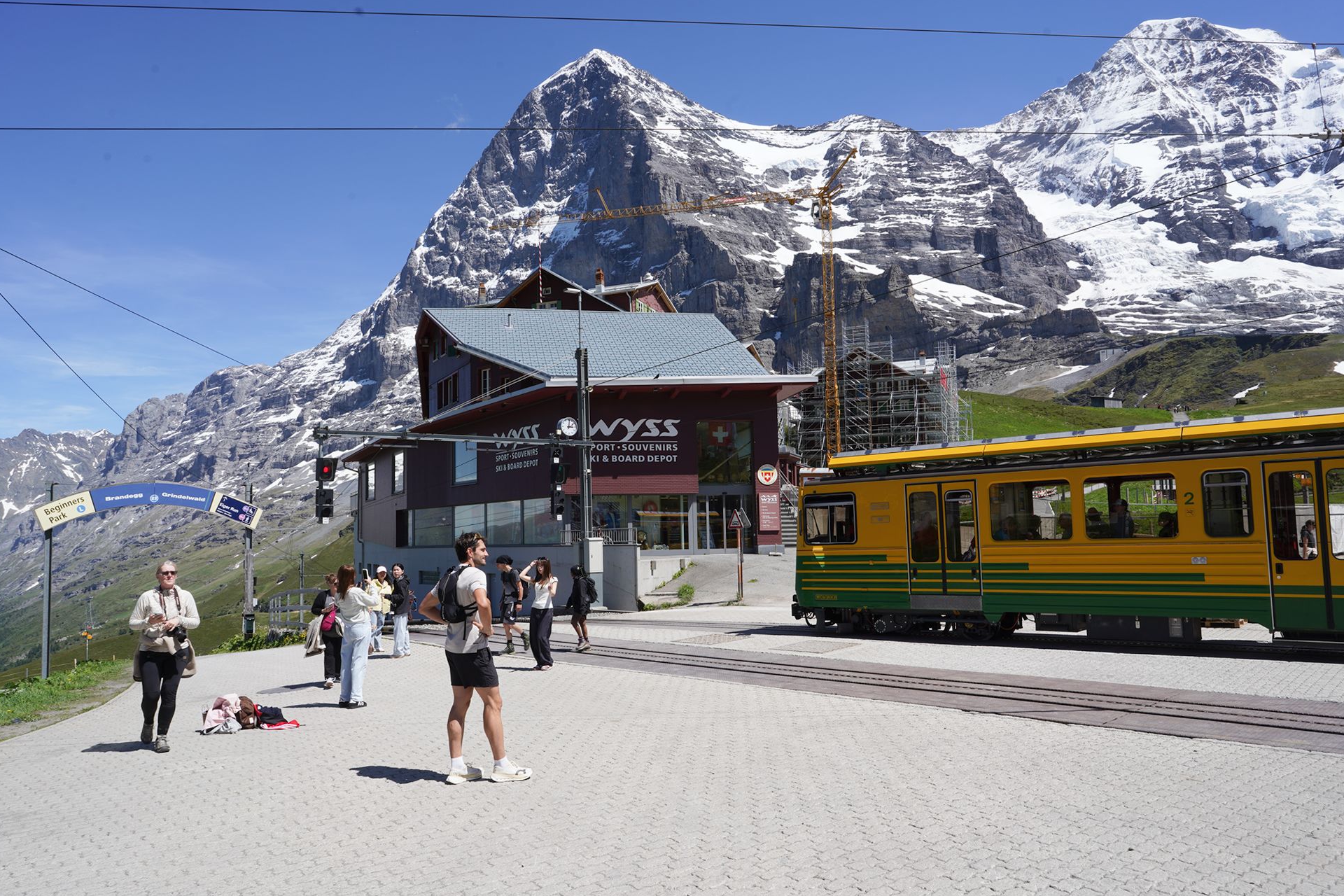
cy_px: 463
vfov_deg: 51.3
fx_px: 933
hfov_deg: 71.5
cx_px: 671
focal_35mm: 25
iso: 100
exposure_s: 1/100
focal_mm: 24
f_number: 16
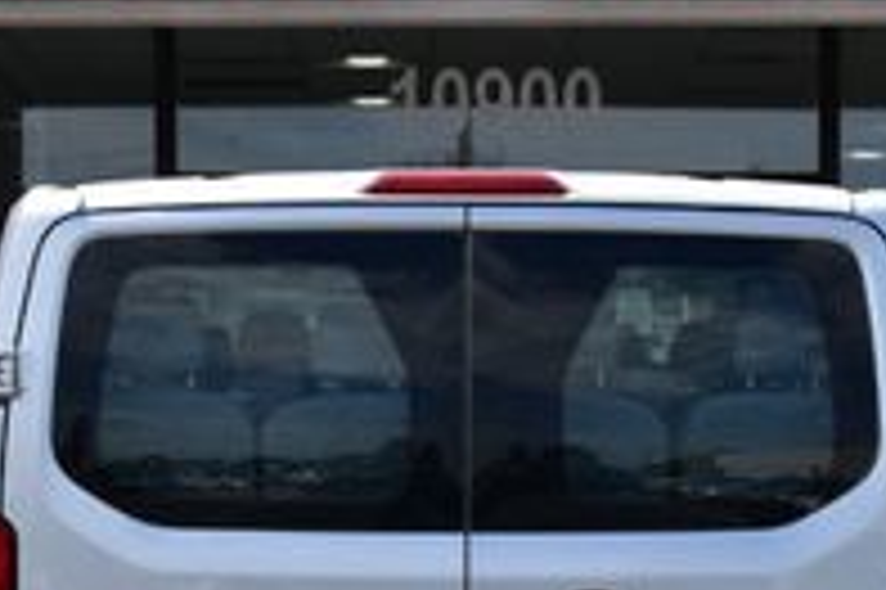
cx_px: 472
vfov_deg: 7.8
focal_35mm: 175
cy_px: 554
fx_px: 4303
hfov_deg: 11.8
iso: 320
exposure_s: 1/500
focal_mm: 36
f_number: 11
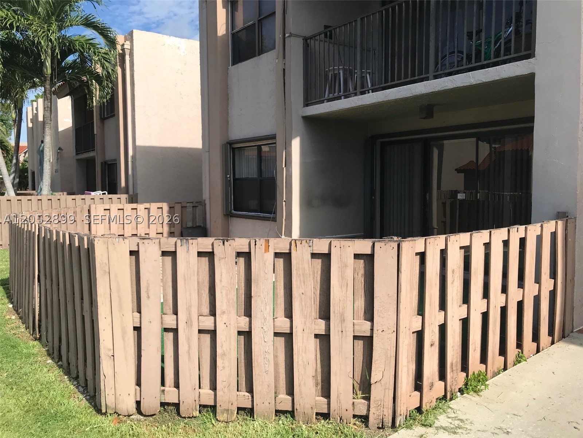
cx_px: 292
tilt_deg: -3.6
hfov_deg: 63.4
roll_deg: +0.5
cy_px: 219
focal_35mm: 28
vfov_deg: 49.7
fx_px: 472
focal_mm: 3.99
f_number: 1.8
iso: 20
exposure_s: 1/2179
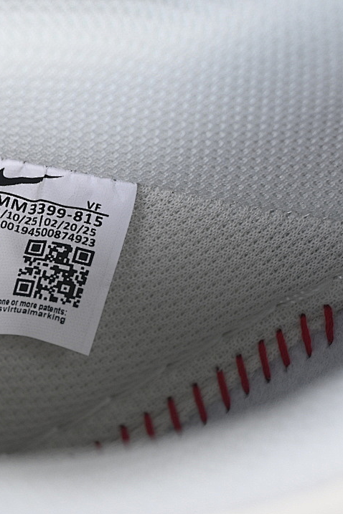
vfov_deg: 18.1
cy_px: 257
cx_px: 34
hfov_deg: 12.0
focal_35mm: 113
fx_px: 1615
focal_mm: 50
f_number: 7.1
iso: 160
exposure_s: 1/80
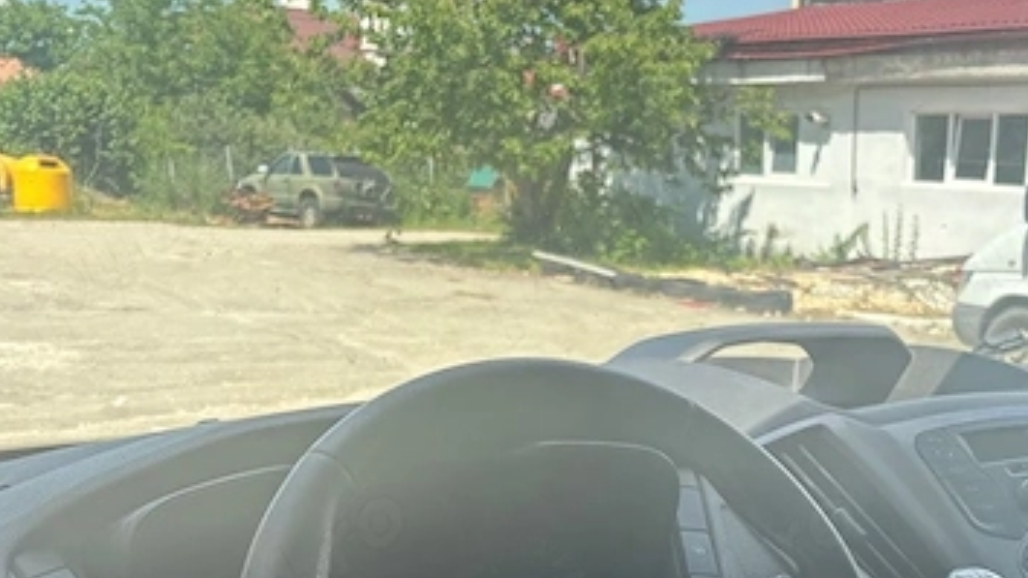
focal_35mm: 48
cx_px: 784
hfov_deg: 41.5
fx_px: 1308
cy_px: 648
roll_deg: -1.9
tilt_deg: -21.0
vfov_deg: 23.3
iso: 50
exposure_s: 1/684
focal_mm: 5.96
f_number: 1.6
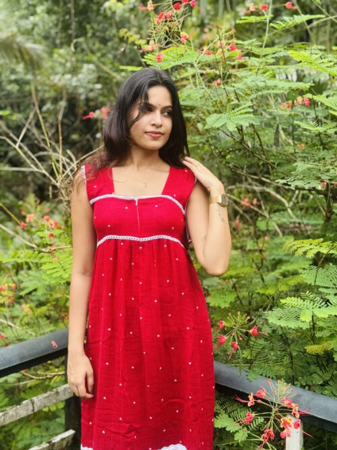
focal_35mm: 48
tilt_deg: -8.8
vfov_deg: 39.7
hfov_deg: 30.3
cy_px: 225
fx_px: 623
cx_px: 168
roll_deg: +1.2
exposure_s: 1/966
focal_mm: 6.76
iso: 64
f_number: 1.78
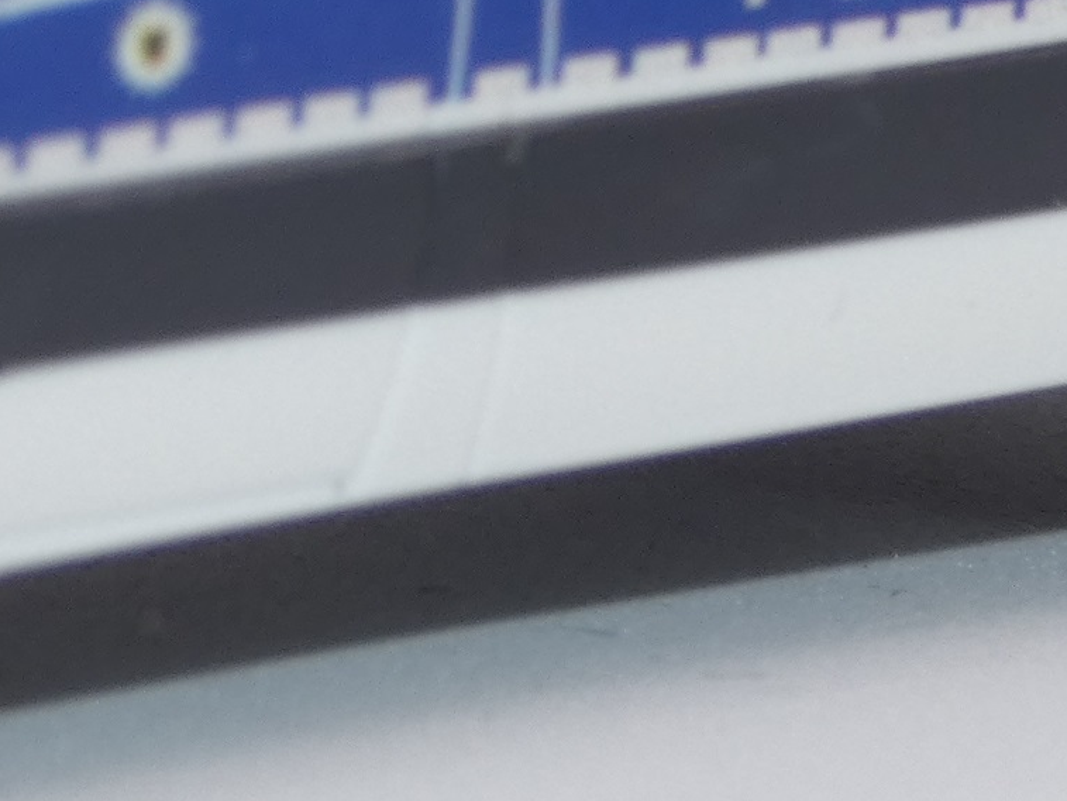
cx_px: -48
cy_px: -212
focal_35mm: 630
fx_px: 19422
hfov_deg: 3.1
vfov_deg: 2.4
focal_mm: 24.7
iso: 80
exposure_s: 1/60
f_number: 5.3
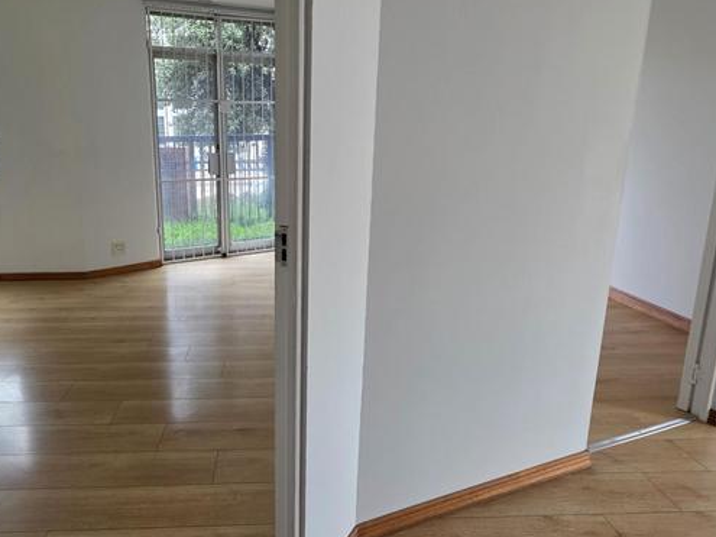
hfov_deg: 78.2
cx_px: 291
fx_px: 434
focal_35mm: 21
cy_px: 210
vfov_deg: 62.8
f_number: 1.9
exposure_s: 1/100
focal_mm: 2.2
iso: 125
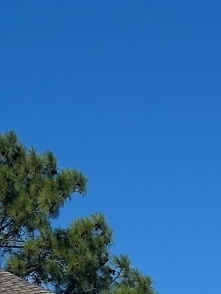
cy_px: 669
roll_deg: -2.0
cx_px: -57
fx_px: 1880
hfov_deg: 6.7
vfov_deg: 8.3
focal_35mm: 221
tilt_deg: -0.5
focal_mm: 6.86
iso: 64
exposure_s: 1/6211
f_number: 1.78
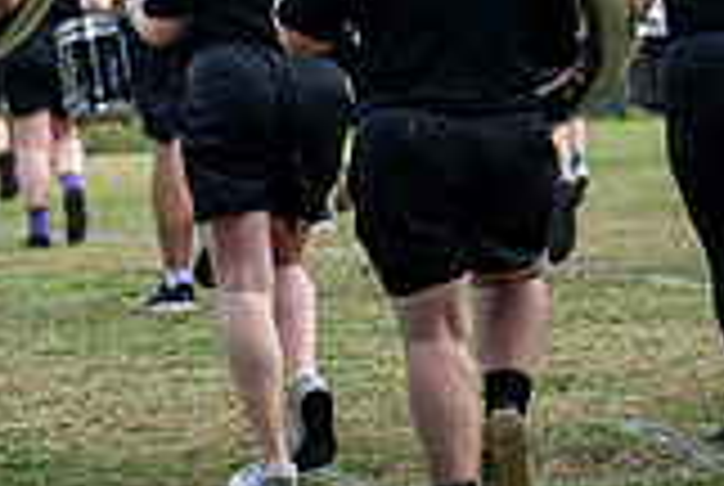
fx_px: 4493
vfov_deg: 6.1
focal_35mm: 223
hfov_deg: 9.2
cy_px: -322
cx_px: 274
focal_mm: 62
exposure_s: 1/1250
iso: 320
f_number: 2.8
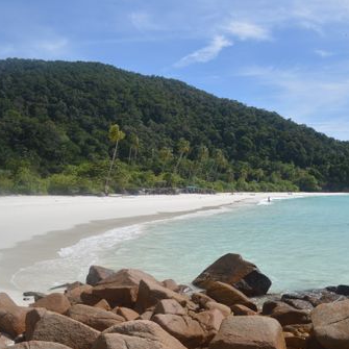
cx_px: 222
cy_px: 175
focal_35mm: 35
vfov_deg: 47.2
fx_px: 399
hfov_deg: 46.7
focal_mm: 18
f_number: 4.5
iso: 200
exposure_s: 1/640
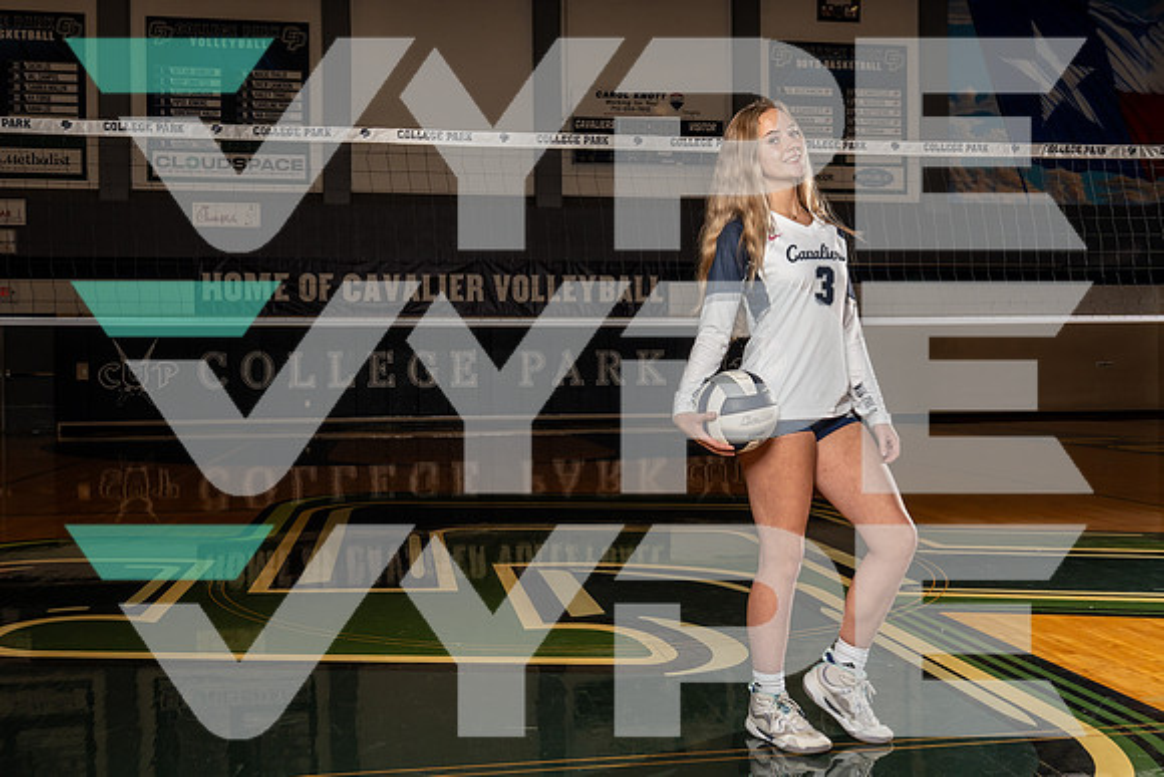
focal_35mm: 35
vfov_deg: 37.9
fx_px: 1132
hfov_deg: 54.4
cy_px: 388
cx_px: 582
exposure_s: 1/250
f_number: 11
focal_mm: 35
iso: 640
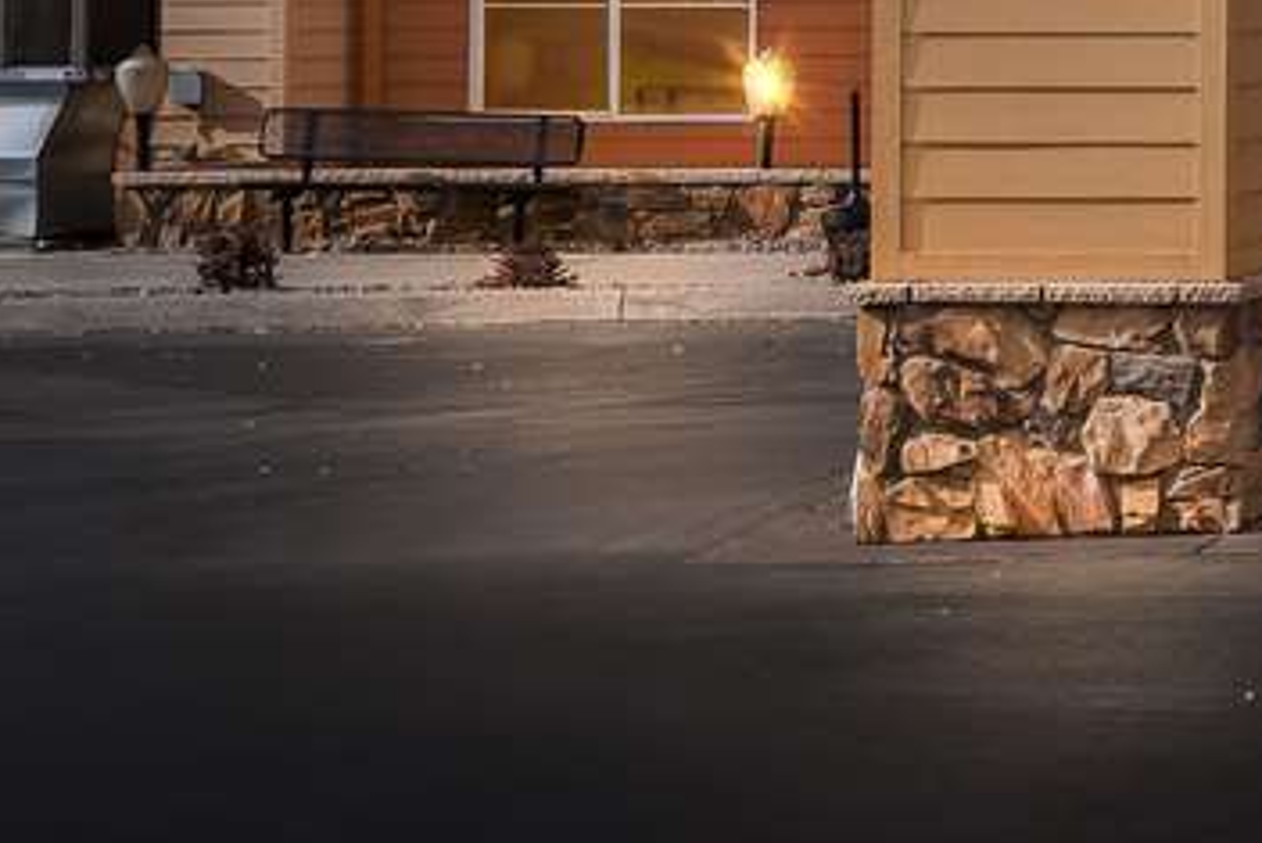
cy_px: -456
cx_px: 2513
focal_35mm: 149
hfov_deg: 12.2
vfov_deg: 9.0
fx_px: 5225
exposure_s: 1/125
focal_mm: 35
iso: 100
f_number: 8
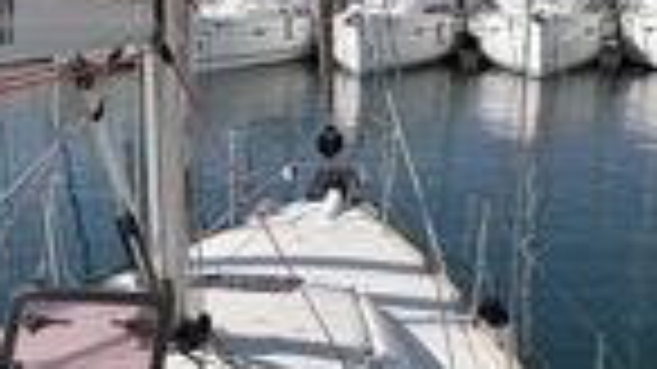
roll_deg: +1.5
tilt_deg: -15.9
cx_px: 230
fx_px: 1167
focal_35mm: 67
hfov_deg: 31.3
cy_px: 302
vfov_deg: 17.8
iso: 50
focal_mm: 2.22
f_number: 2.2
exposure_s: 1/3106
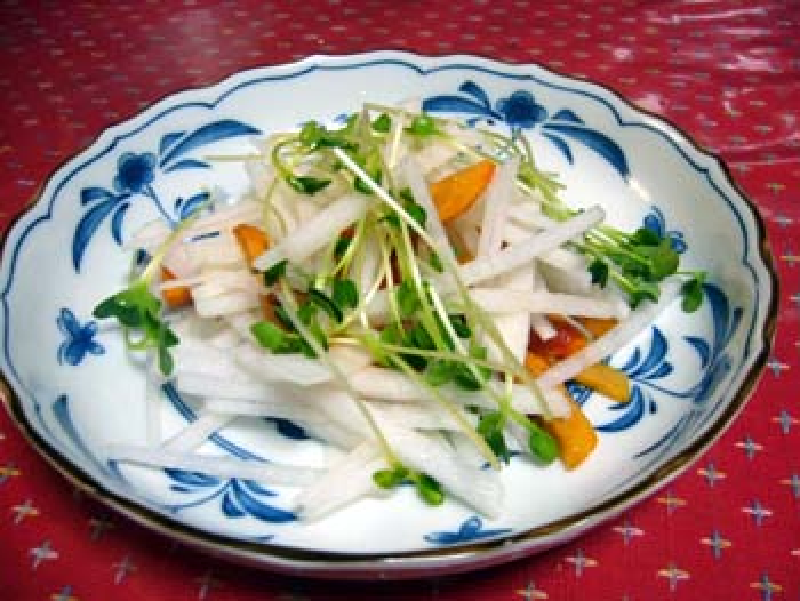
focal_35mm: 35
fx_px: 809
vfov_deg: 40.7
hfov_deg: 52.6
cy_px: 300
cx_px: 400
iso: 80
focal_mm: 5.8
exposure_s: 1/8
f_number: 2.8
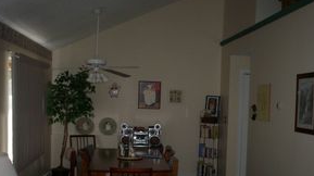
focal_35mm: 50
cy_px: 120
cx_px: 177
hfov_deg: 41.3
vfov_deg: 23.8
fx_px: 416
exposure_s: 1/60
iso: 140
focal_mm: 6
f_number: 4.5
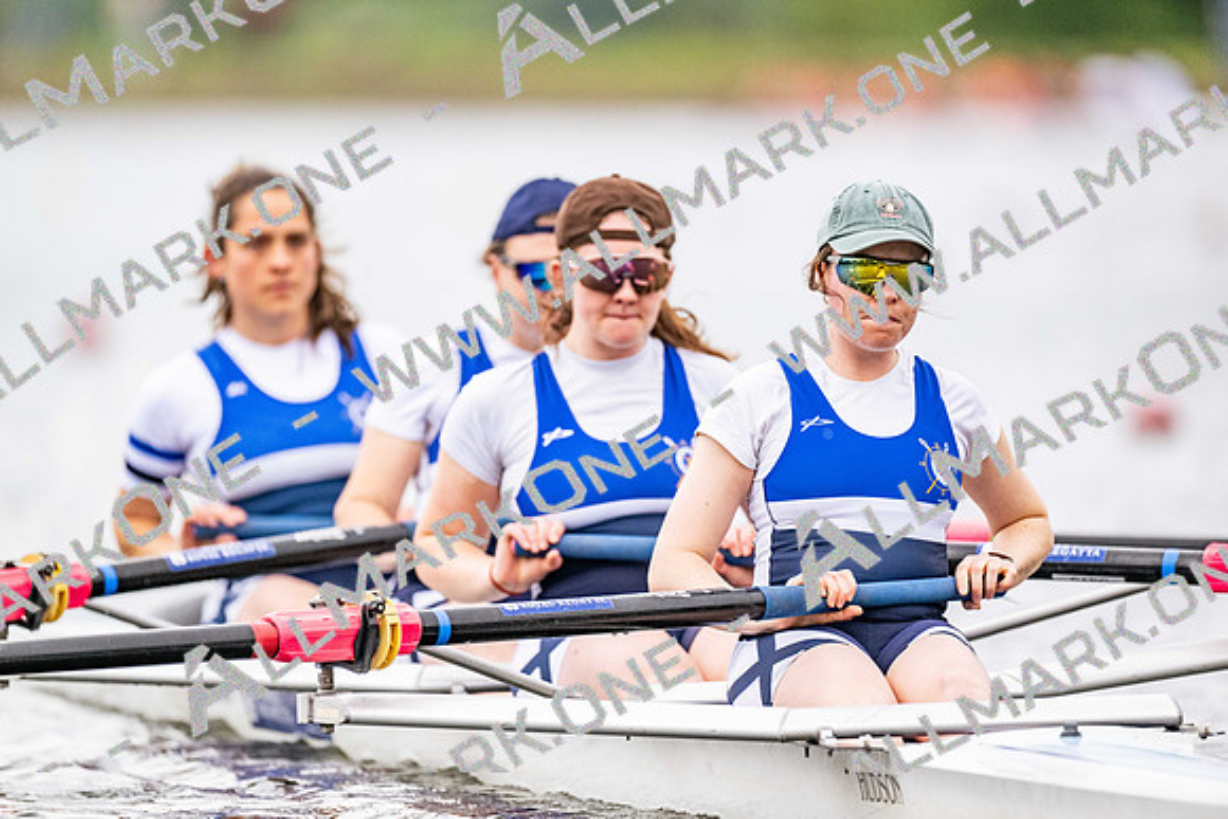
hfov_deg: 3.4
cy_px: 410
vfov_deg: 2.3
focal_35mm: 600
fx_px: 20470
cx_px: 614
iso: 1600
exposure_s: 1/2500
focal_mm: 600
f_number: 4
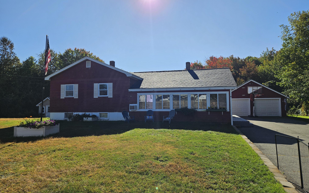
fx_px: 211
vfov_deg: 49.2
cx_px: 156
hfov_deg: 72.6
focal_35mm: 25
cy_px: 86
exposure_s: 1/2517
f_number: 1.8
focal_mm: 5.4
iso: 25
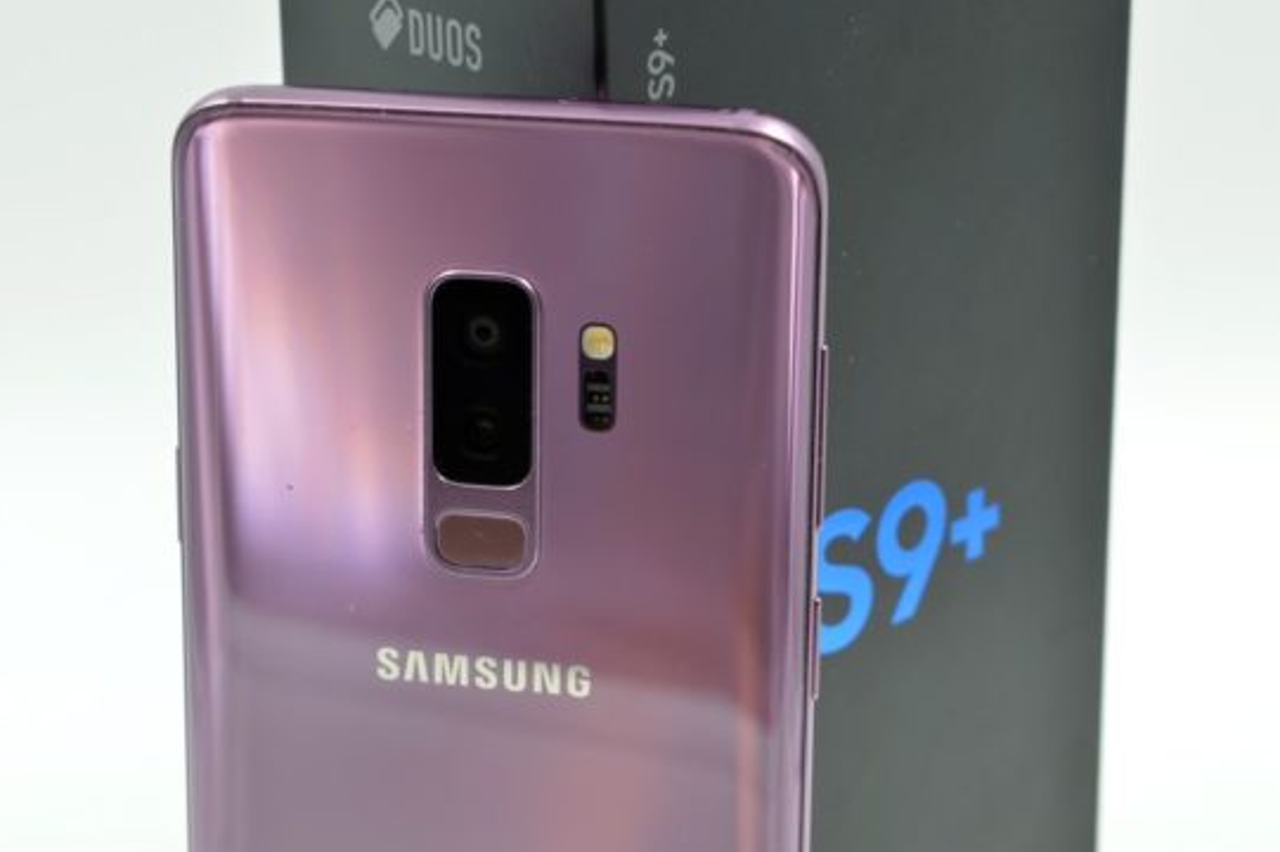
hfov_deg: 22.3
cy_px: 387
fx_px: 3253
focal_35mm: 92
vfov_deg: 14.9
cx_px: 587
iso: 100
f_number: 10
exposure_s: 1/10
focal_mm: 55
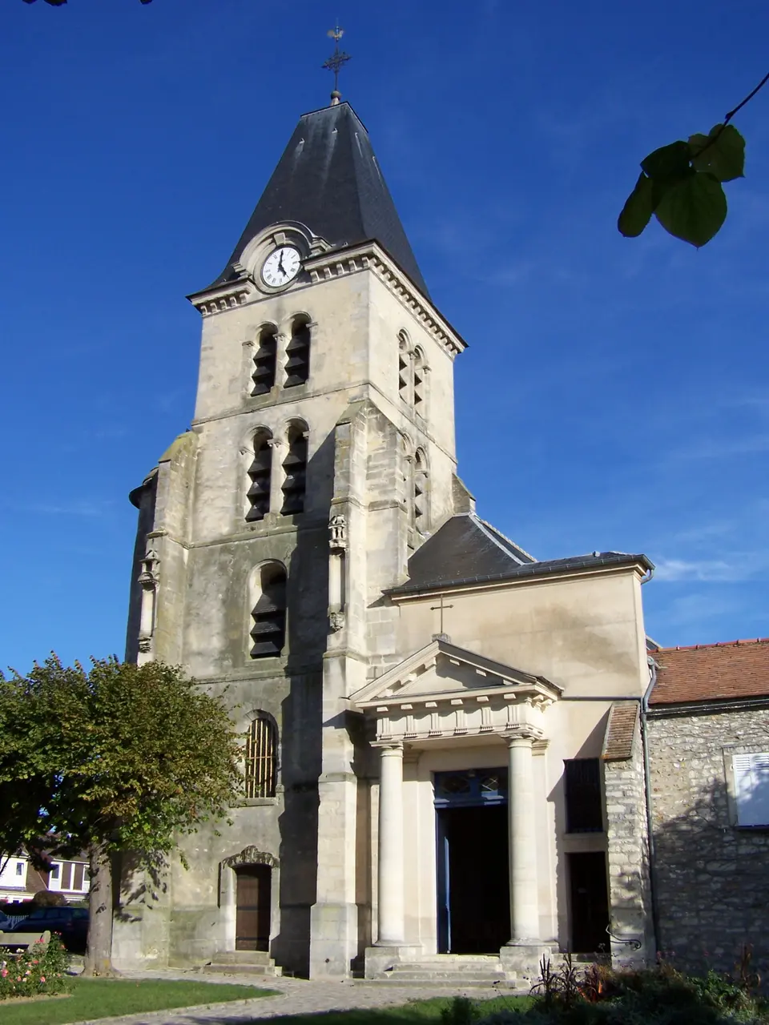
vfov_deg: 49.0
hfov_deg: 37.7
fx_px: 1126
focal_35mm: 38
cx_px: 384
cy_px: 512
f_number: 4
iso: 80
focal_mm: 6.3
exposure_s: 1/1000
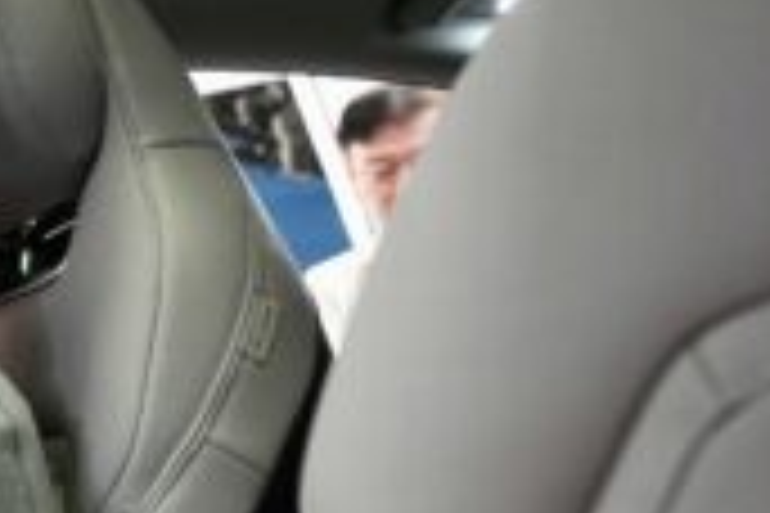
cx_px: -581
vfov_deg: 19.5
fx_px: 1497
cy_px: 279
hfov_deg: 20.9
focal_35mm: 70
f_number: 2.8
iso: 2000
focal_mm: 16
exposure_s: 1/100
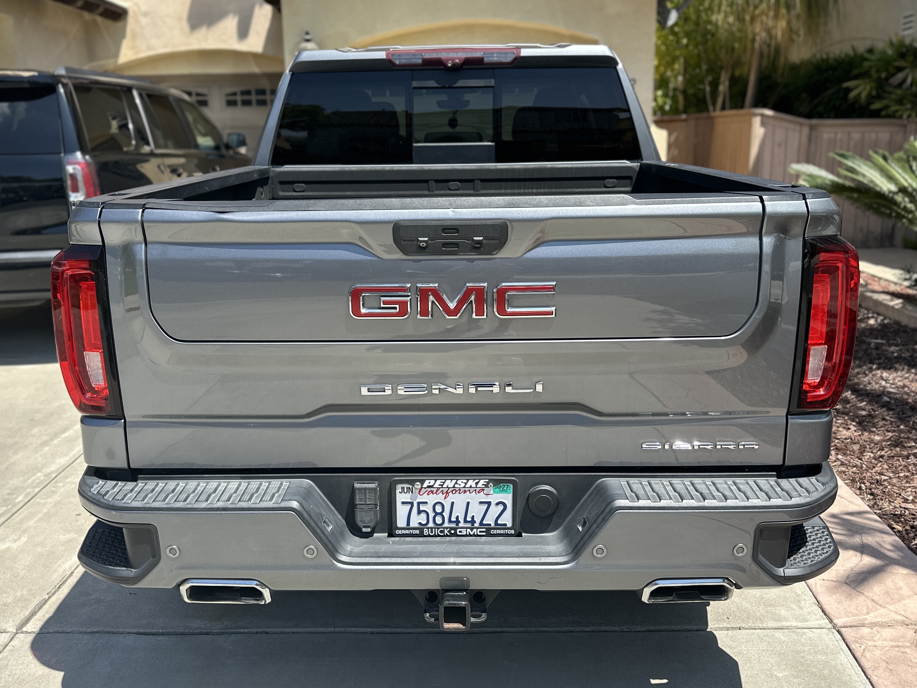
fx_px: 636
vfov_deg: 56.8
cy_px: 344
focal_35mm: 24
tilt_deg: -10.5
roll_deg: +0.6
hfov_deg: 71.6
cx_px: 458
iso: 80
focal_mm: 6.86
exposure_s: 1/2353
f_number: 1.78
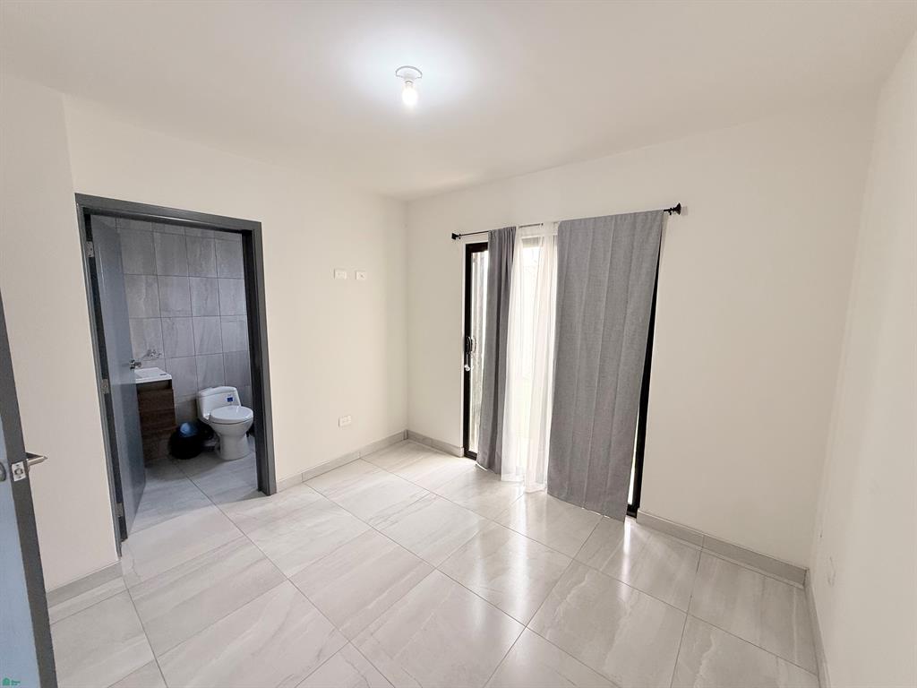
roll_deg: -0.3
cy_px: 344
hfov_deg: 102.1
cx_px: 458
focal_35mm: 14
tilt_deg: -7.0
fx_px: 371
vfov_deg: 85.7
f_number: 2.2
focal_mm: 2.22
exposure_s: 1/99
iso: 125
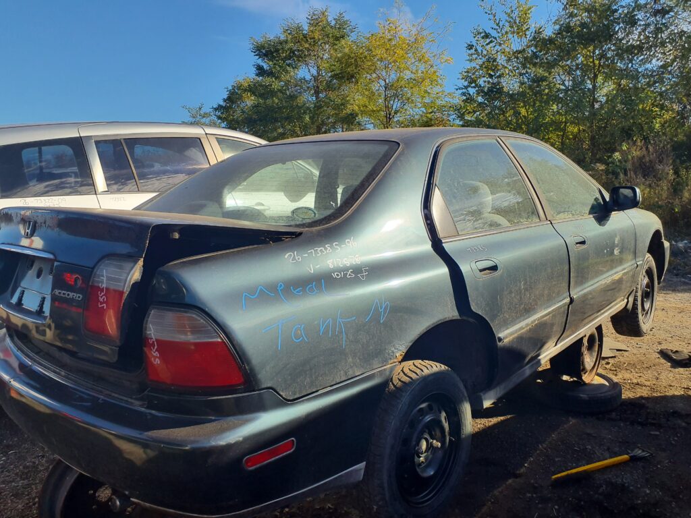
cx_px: 346
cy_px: 259
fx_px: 539
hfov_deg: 65.3
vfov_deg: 51.4
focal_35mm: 27
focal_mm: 3.58
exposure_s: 1/1888
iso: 40
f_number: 1.9
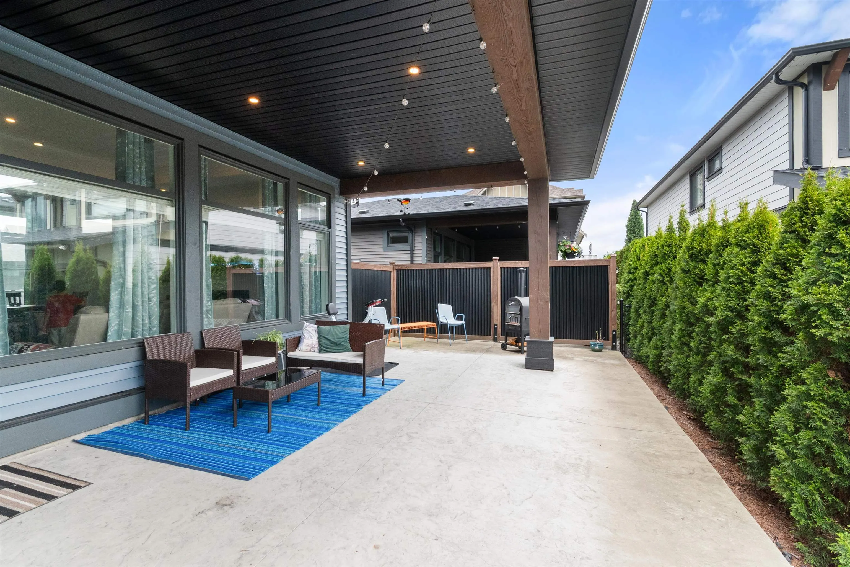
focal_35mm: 15
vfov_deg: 77.3
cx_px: 425
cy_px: 284
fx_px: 354
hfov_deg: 100.4
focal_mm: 10
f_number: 9
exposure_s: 1/160
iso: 250
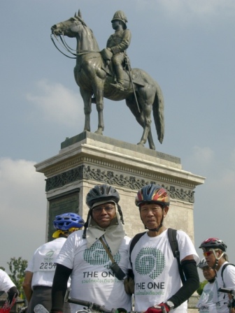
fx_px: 480
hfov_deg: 27.5
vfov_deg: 36.2
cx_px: 118
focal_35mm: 53
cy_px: 156
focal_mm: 8.82
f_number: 5.2
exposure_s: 1/800
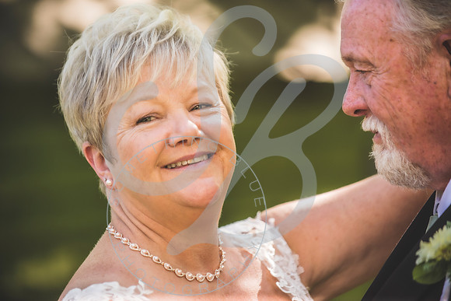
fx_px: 2130
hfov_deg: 12.1
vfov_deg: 8.1
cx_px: 226
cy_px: 150
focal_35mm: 170
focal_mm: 170
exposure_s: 1/500
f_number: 2.8
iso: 320
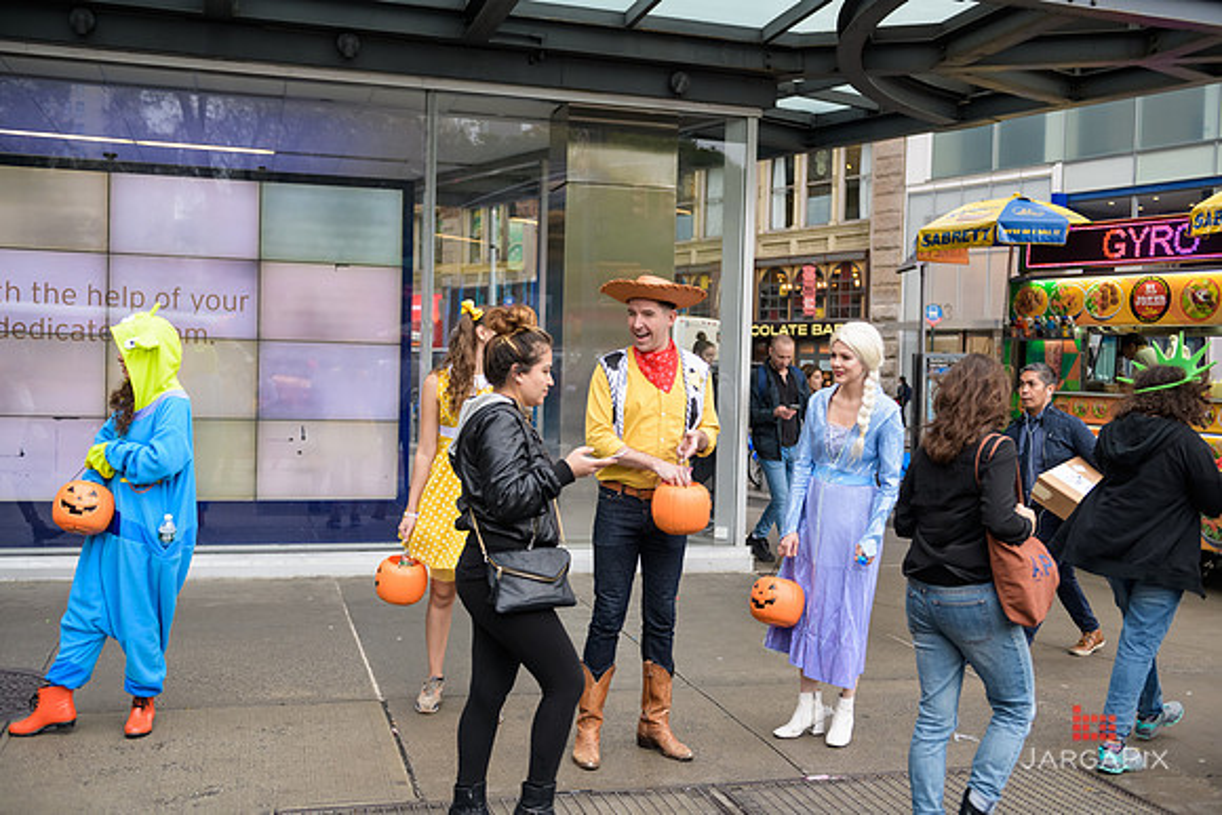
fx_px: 1290
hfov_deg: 50.7
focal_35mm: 38
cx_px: 611
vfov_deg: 35.1
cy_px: 408
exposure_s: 1/400
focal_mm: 38
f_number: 3.2
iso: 800
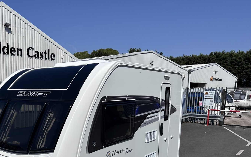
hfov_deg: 48.2
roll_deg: -0.4
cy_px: 126
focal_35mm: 39
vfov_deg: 31.9
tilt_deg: -7.9
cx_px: 59
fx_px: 267
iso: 80
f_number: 1.78
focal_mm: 6.86
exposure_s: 1/12048
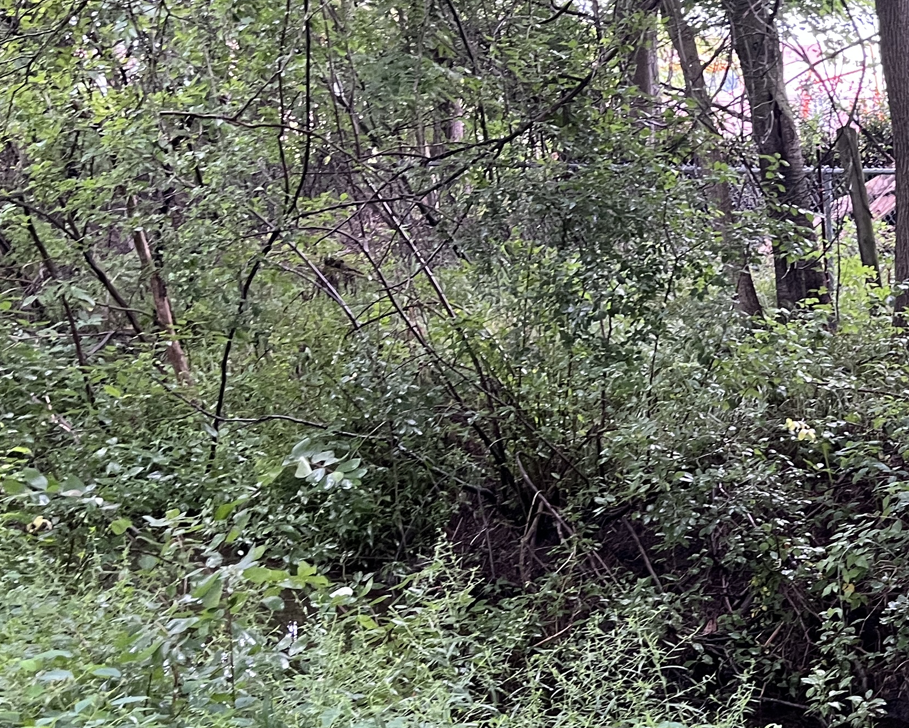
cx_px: 1048
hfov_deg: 27.4
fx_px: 1668
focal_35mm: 62
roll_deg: +0.7
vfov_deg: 24.4
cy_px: 511
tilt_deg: -9.9
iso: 250
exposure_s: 1/60
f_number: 1.6
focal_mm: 5.1
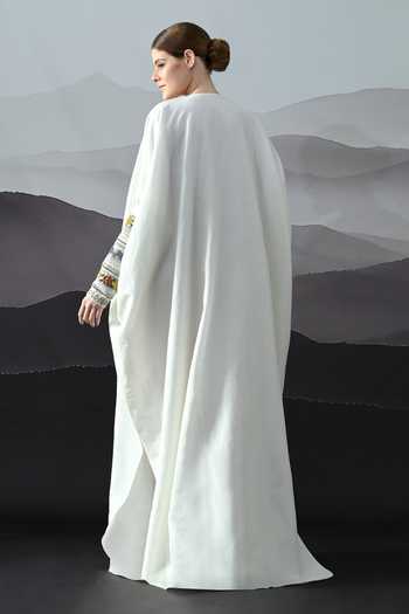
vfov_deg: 32.9
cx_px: 204
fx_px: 1039
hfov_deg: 22.3
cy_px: 307
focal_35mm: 61
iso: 250
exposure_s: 1/160
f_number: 8
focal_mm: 61
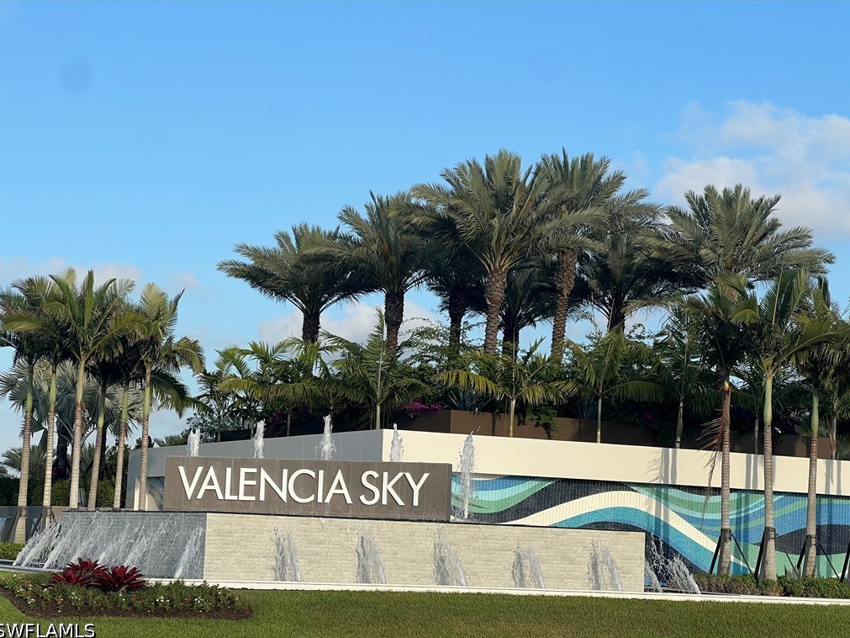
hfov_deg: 25.0
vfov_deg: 18.9
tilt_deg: +6.6
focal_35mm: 78
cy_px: 322
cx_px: 420
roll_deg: -2.4
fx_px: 1915
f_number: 2.8
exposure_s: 1/637
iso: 32
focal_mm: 9
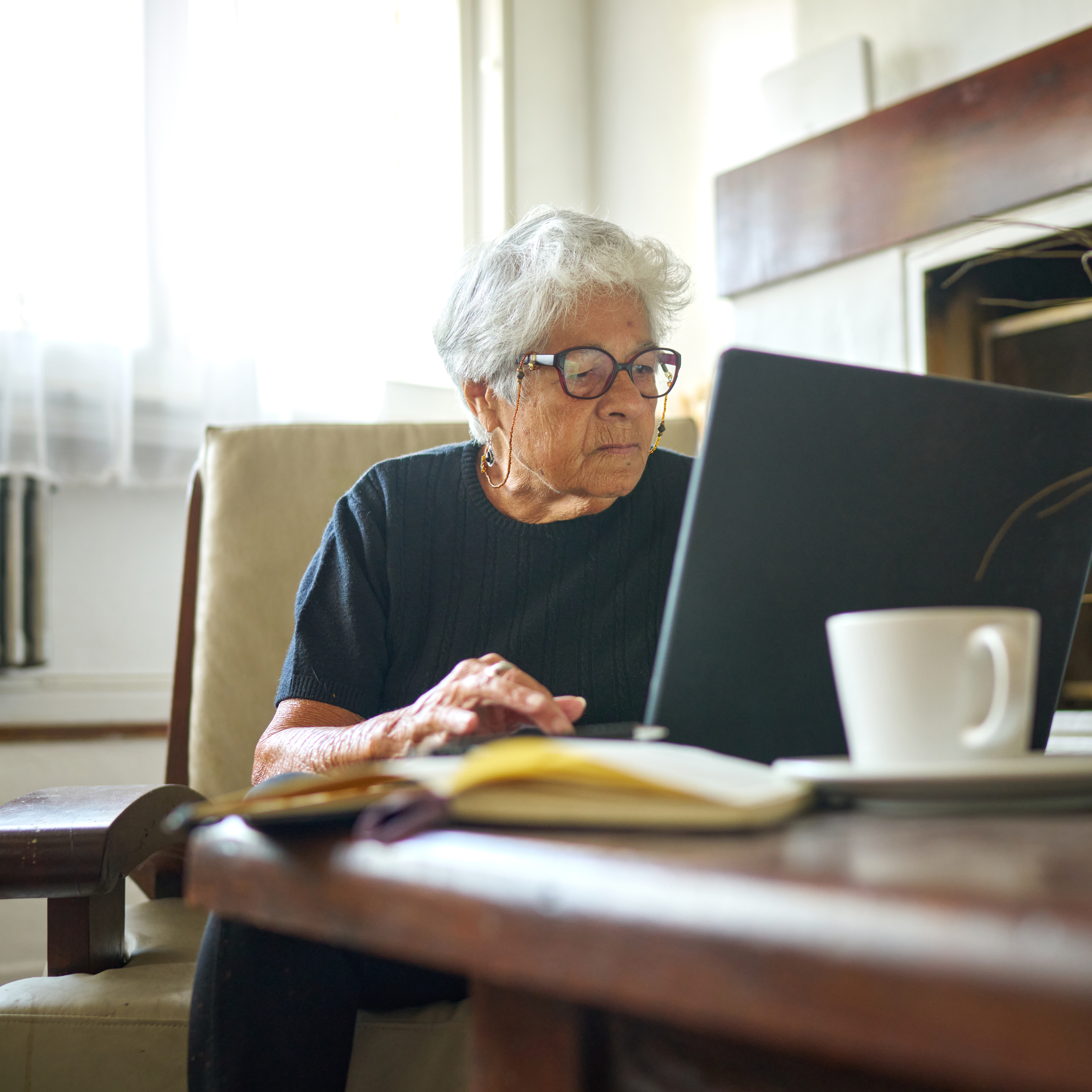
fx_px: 1606
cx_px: 591
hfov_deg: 37.5
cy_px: 546
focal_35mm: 45
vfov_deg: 37.6
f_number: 2
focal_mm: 35
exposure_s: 1/50
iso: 800
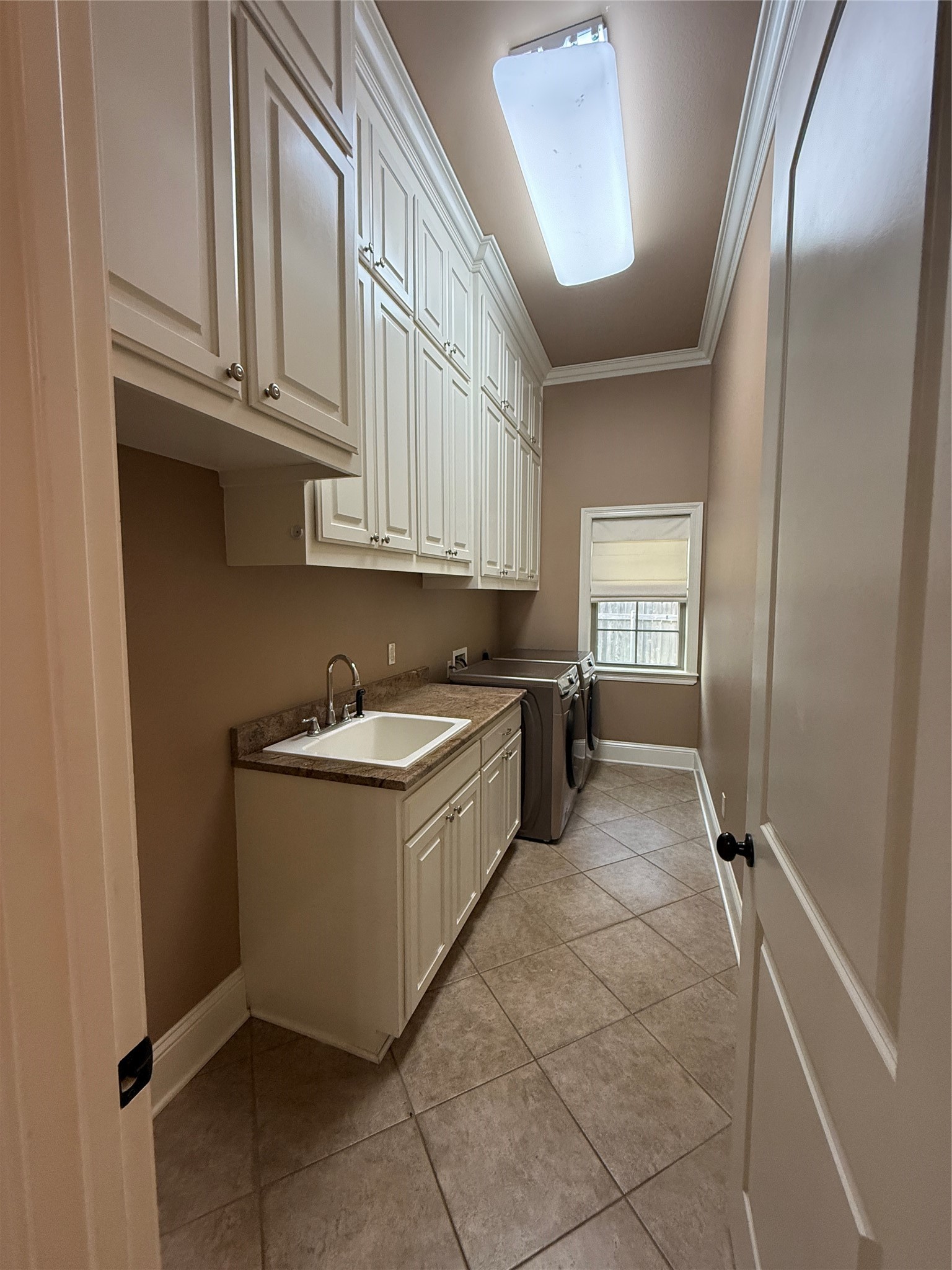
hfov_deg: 85.7
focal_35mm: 14
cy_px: 635
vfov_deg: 102.1
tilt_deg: -3.0
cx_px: 476
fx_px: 513
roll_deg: +0.8
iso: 320
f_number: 2.2
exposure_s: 1/120
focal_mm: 2.22
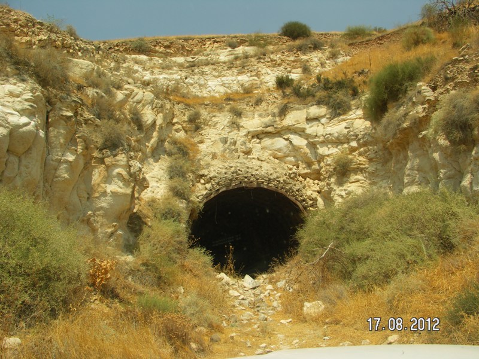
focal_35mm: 28
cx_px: 240
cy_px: 180
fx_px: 387
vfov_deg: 49.7
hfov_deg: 63.4
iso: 50
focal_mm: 7.2
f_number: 5.6
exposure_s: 1/250
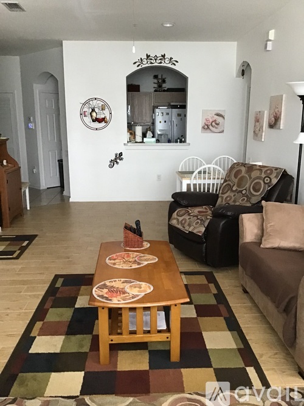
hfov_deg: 45.4
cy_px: 203
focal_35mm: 31
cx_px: 152
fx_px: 363
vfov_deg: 58.4
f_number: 2.4
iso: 200
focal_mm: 3.3
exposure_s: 1/24
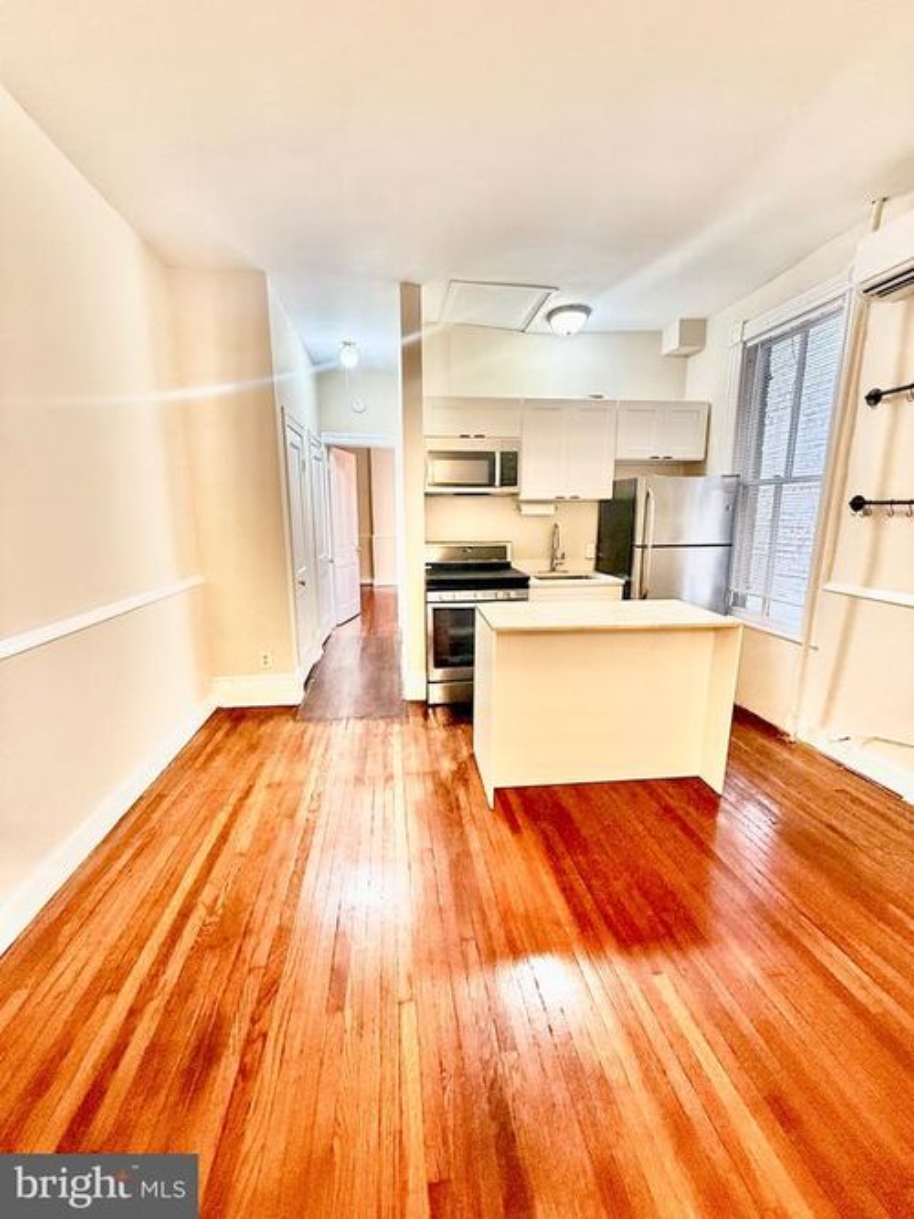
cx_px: 457
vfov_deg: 102.1
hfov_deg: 85.7
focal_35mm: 14
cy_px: 610
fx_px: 493
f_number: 2.2
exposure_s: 1/60
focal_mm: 2.22
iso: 500
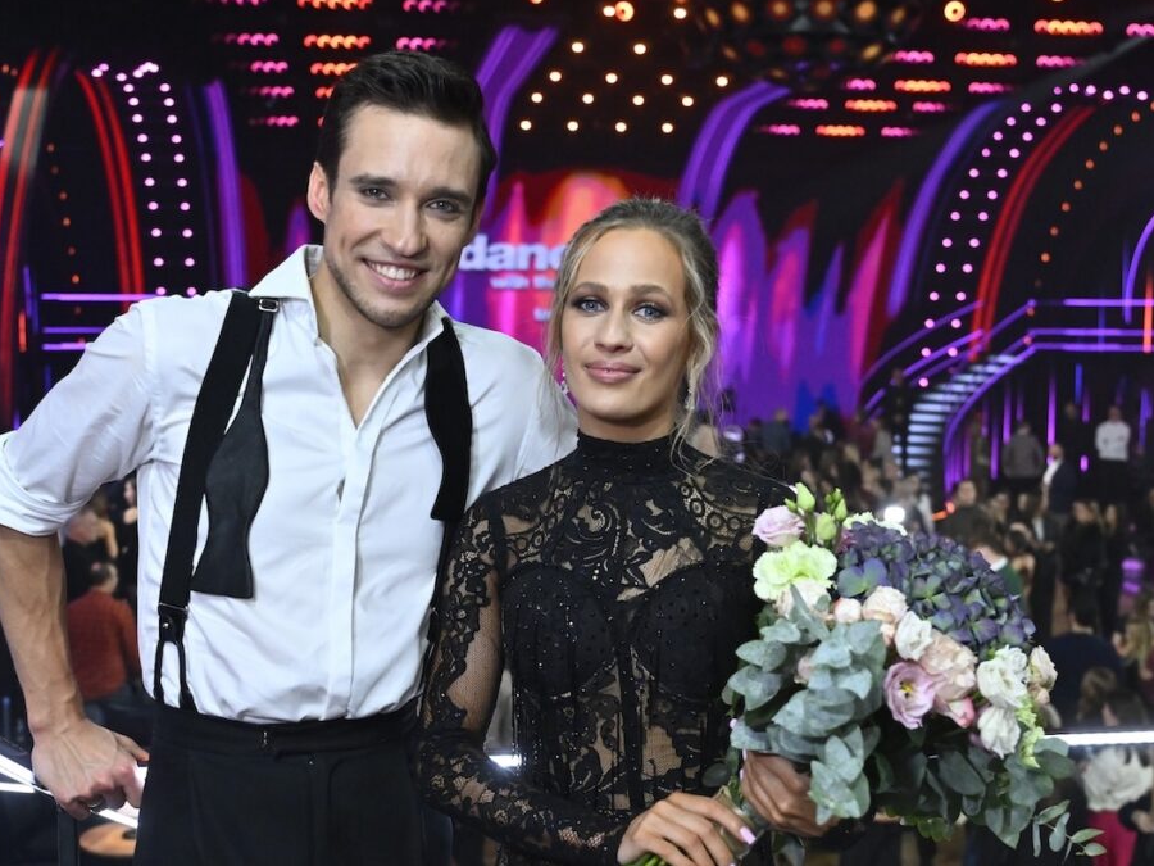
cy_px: 431
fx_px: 1567
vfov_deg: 30.9
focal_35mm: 47
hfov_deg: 40.4
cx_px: 563
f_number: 3.5
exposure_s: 1/400
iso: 3200
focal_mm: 29
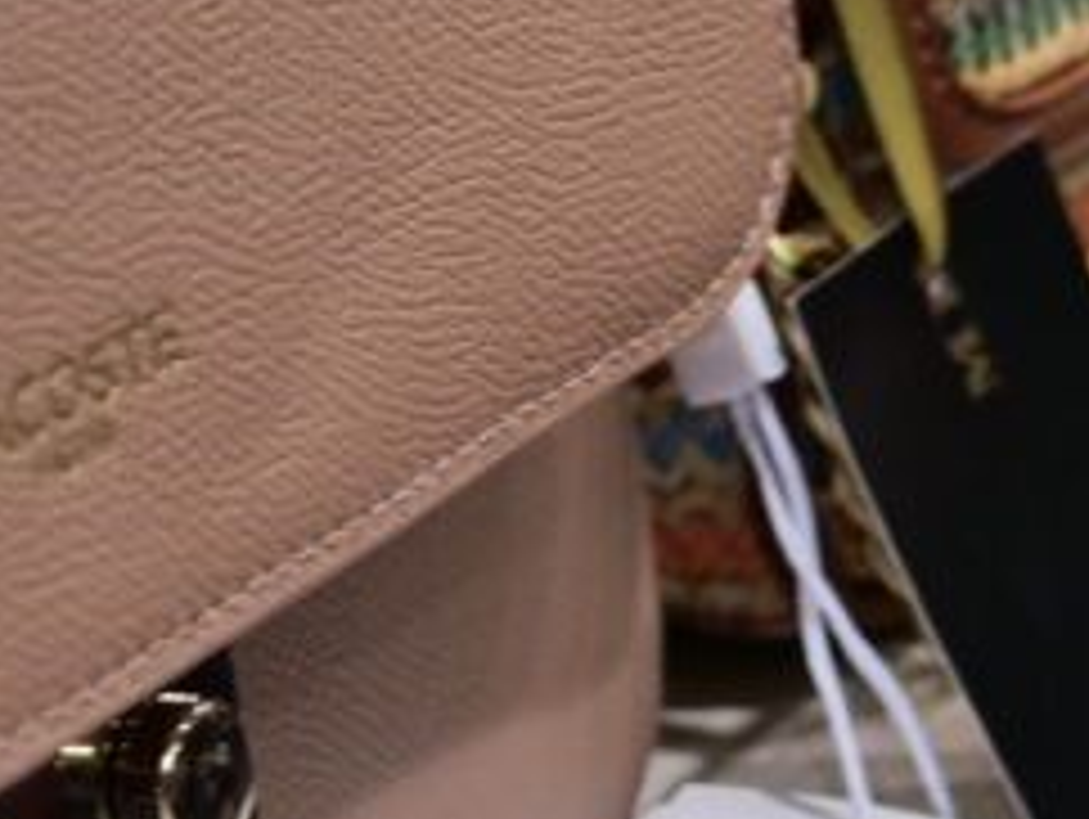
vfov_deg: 7.8
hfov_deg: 10.6
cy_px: -477
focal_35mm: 186
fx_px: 5857
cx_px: 450
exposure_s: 1/60
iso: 250
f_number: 3.3
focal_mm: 22
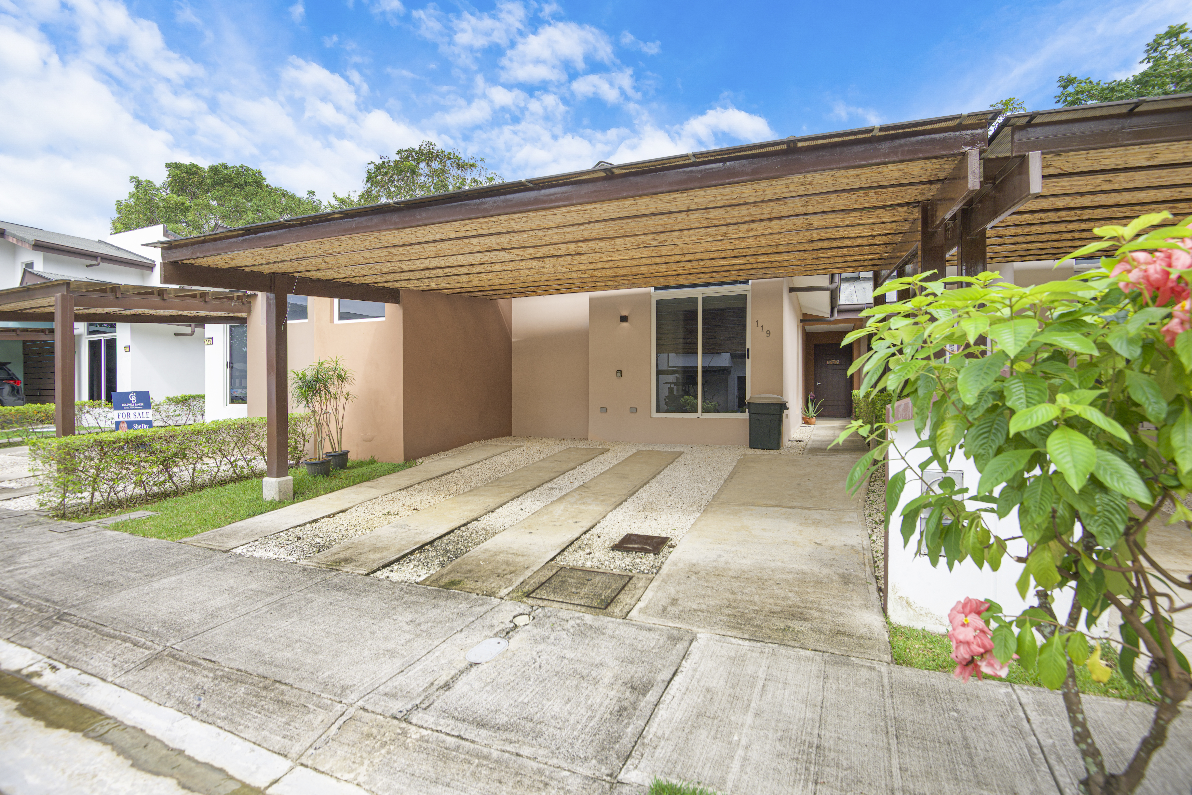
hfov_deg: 96.7
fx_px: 530
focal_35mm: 16
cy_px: 398
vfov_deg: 73.7
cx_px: 596
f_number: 5.6
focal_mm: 16
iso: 200
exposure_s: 1/250
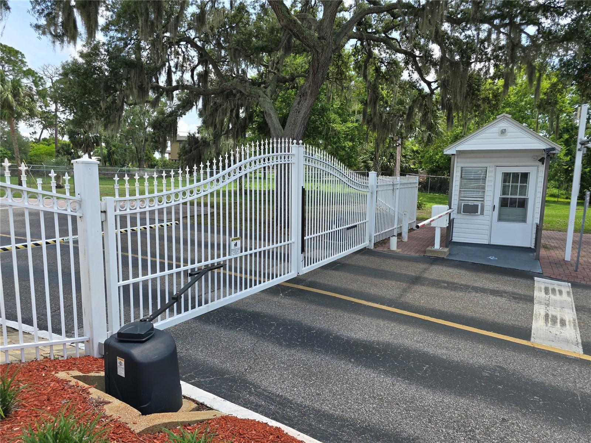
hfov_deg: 73.9
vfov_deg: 58.9
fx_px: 393
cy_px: 222
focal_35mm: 23
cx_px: 296
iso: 12
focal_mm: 6.3
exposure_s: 1/382
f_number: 1.7
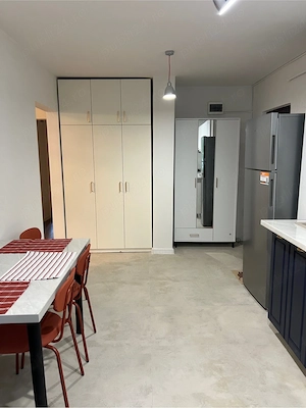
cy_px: 204
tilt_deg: -8.3
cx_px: 153
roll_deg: +0.6
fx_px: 306
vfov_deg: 67.3
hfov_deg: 53.1
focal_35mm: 26
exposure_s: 1/50
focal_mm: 5.7
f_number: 1.5
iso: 100
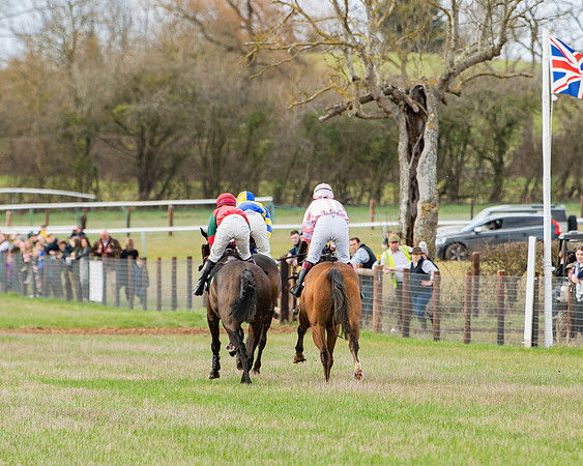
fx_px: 8137
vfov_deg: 3.3
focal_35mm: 472
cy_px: 243
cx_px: 308
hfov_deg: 4.1
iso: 400
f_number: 4
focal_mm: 200
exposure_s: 1/1000
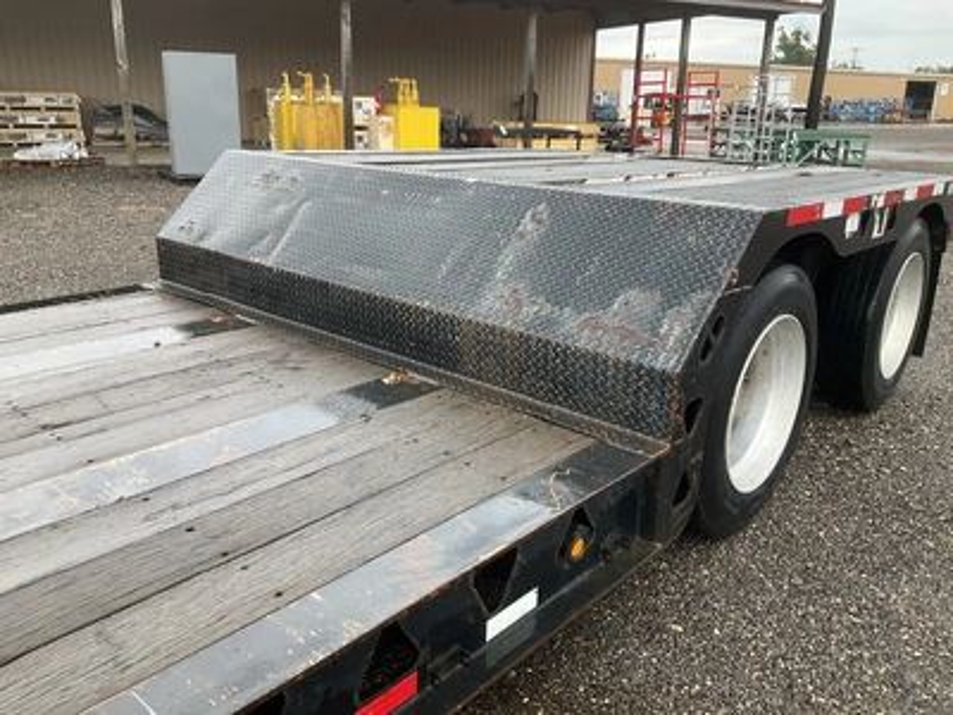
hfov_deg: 61.7
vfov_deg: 48.2
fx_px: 798
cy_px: 358
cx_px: 476
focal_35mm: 29
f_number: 1.8
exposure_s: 1/132
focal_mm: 3
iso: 16
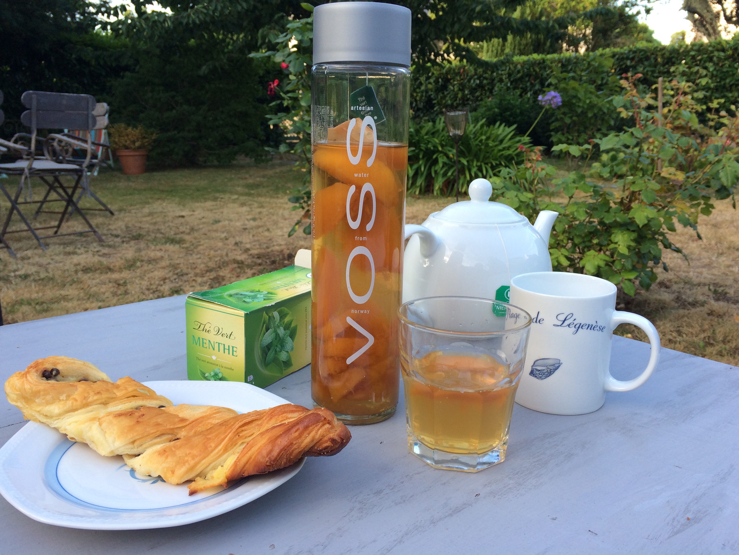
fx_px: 619
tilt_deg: -16.3
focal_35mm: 29
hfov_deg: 61.7
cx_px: 370
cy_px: 278
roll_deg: -1.4
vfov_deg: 48.2
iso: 32
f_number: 2.2
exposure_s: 1/129
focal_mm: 4.15
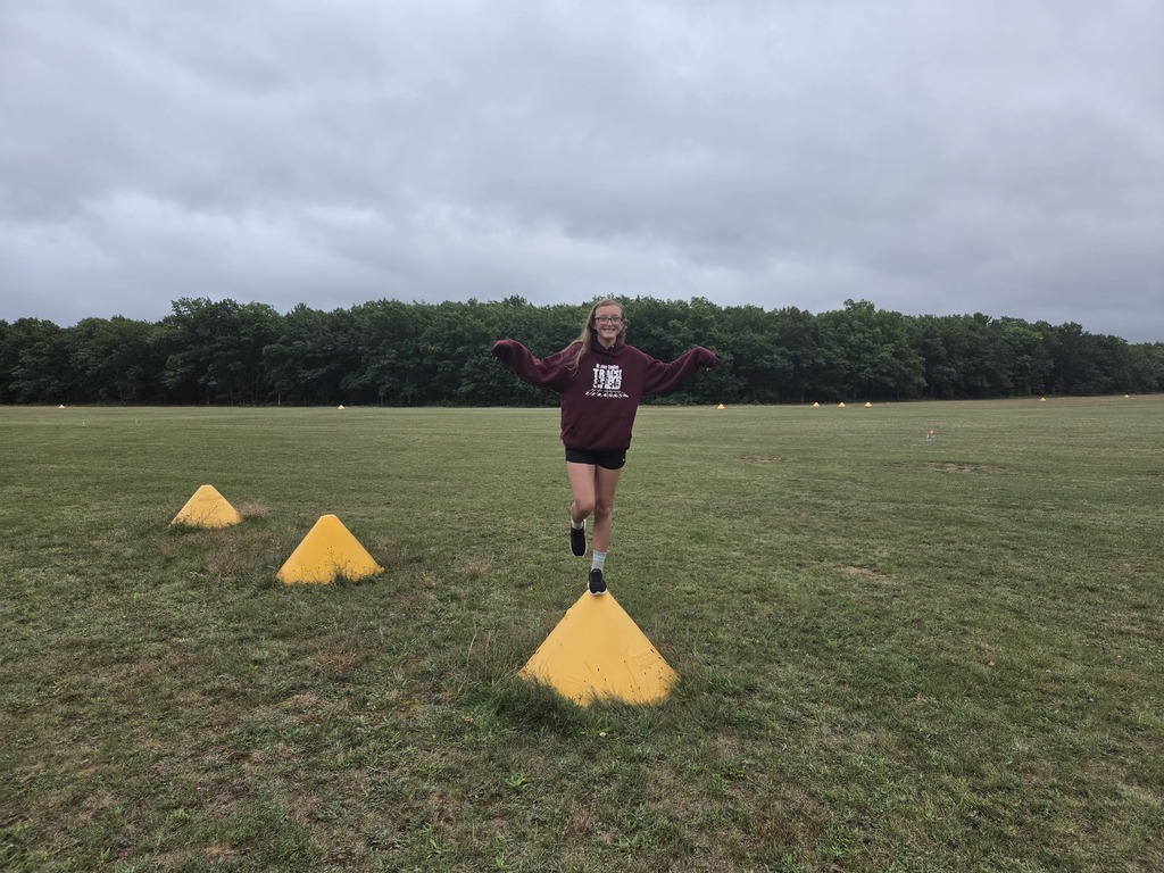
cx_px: 582
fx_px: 773
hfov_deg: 73.9
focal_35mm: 23
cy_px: 436
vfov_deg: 58.9
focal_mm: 5.4
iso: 80
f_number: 1.8
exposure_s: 1/809
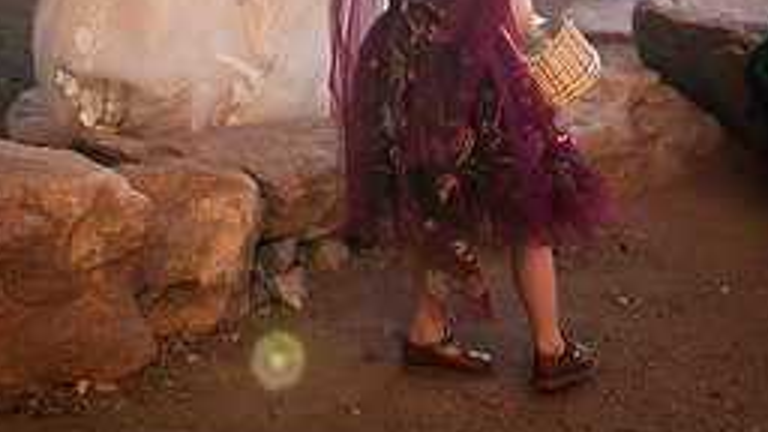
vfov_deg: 12.9
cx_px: 376
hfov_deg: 23.2
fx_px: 1874
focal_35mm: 92
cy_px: -63
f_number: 2.5
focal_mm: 50
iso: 125
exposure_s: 1/800
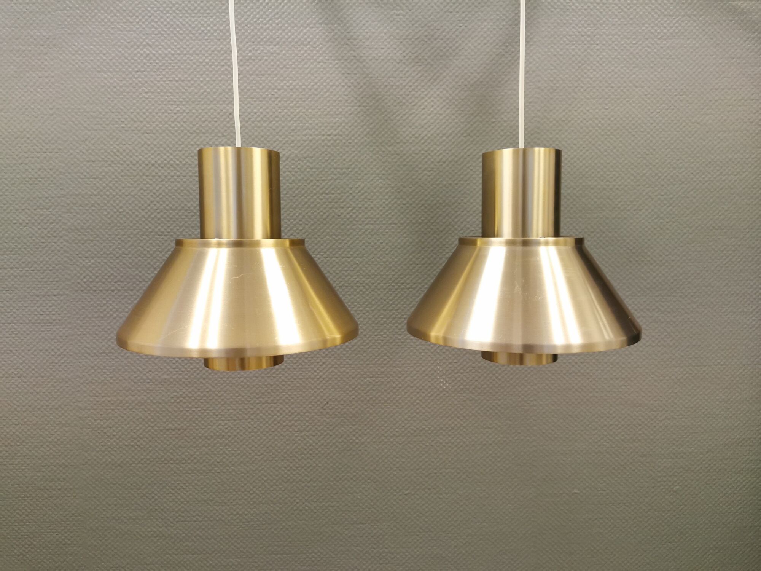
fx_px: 594
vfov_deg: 51.4
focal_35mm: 27
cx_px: 380
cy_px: 286
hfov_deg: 65.3
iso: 200
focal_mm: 5.56
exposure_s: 1/60
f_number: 1.6
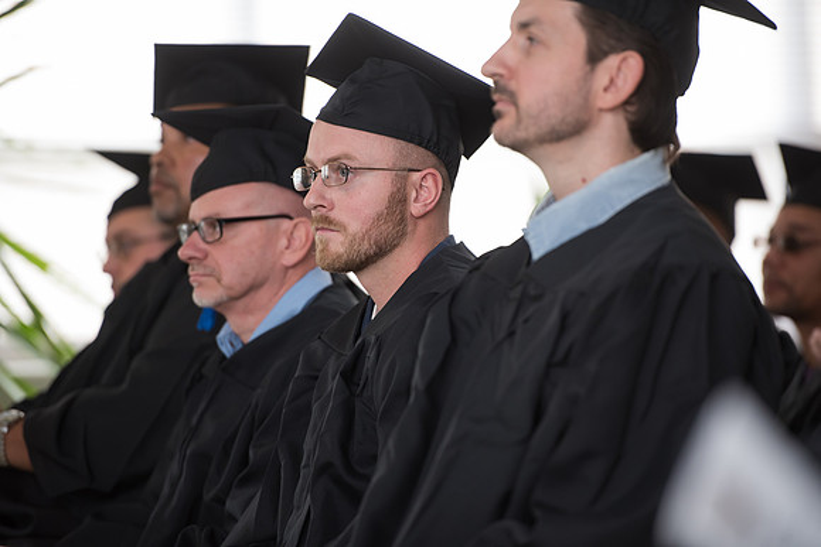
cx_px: 410
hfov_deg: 10.3
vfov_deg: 6.9
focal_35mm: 200
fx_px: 4562
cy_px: 274
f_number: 2.8
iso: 1250
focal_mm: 200
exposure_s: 1/200
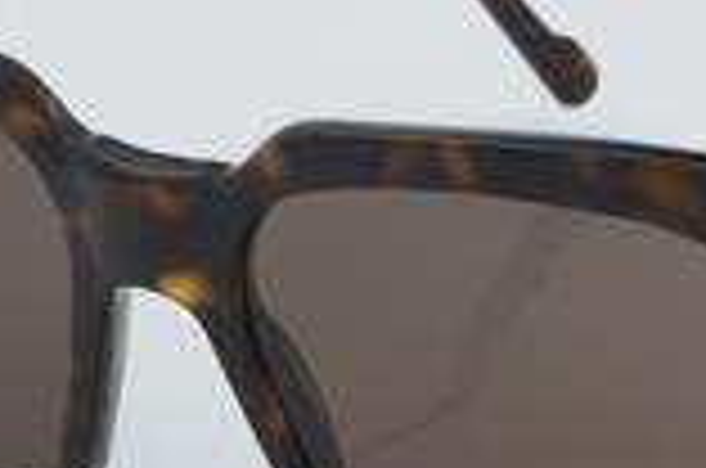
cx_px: 535
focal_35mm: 191
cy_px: 302
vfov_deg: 7.2
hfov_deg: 10.8
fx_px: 3738
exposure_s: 1/4
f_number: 32
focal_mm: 50
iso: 100
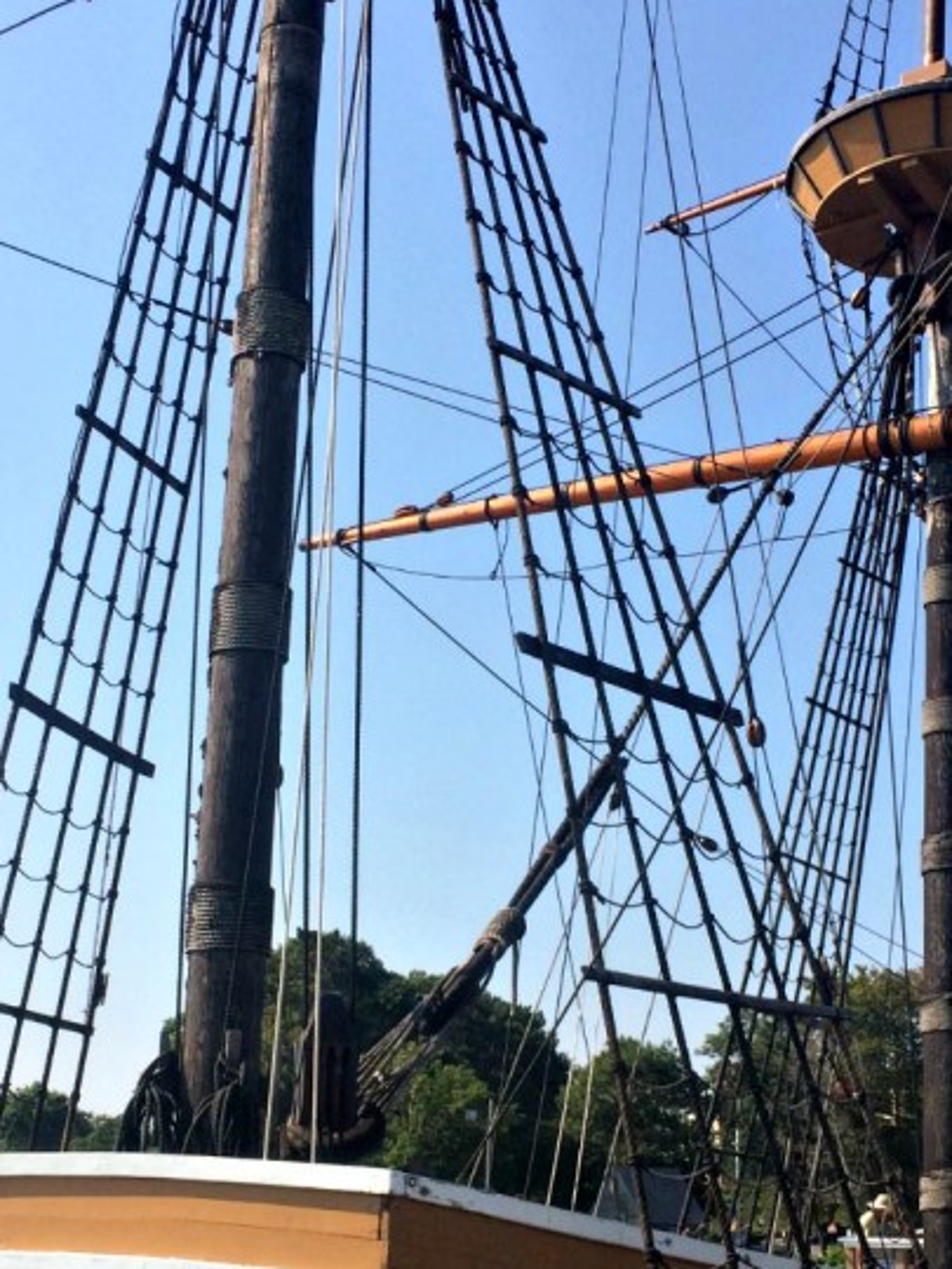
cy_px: 705
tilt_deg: +13.1
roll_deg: +0.5
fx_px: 2017
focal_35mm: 55
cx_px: 414
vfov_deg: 34.9
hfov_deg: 26.5
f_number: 2.2
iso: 32
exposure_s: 1/2415
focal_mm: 4.15
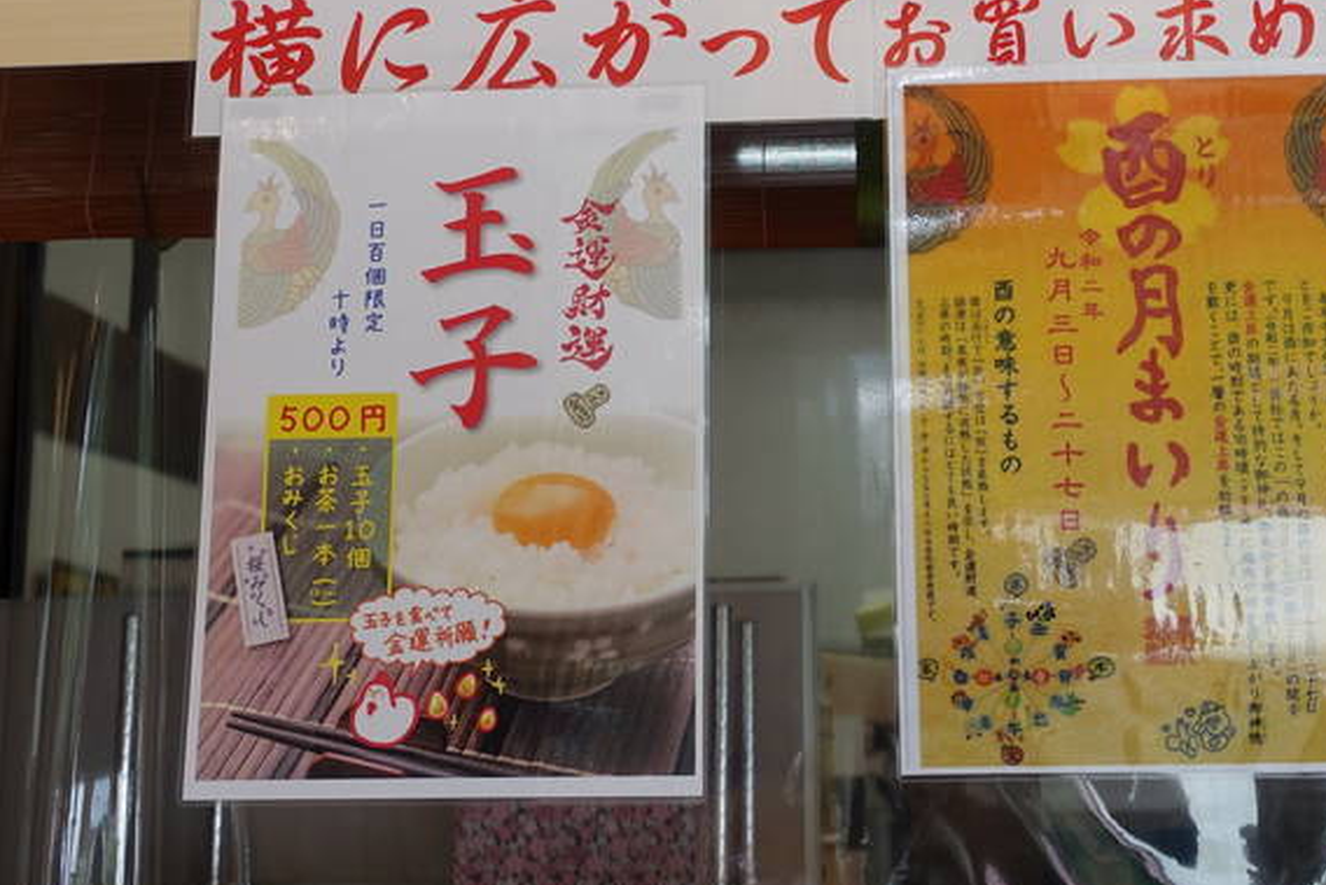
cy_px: 248
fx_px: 2100
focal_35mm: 57
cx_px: 817
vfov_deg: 23.6
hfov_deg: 34.9
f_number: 3.2
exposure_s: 1/80
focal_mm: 9.84
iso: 125
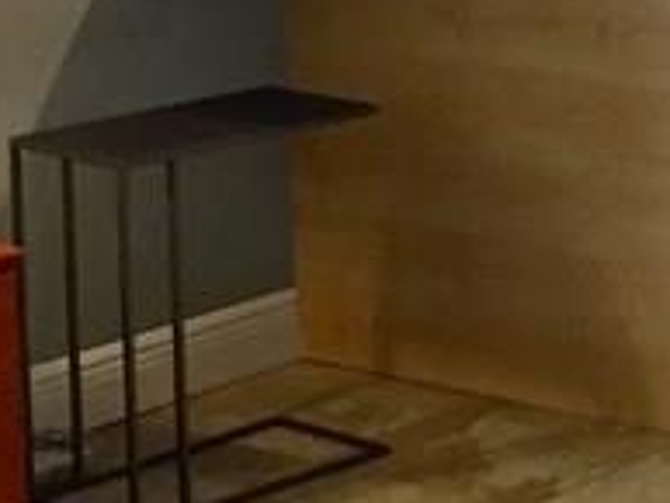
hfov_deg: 11.8
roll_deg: -0.5
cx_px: 1201
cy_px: -128
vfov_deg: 9.5
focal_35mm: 154
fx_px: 2983
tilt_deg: -9.4
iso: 125
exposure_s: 1/30
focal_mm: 4.15
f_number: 2.2
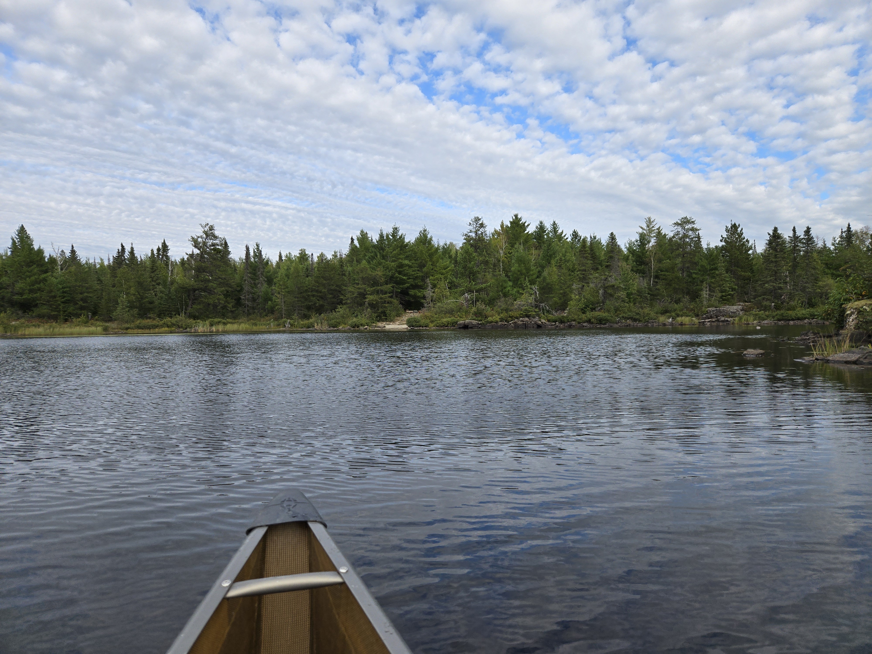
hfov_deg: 73.9
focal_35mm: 23
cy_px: 327
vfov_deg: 58.9
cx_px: 436
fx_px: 579
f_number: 1.8
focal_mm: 5.4
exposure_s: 1/1099
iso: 25
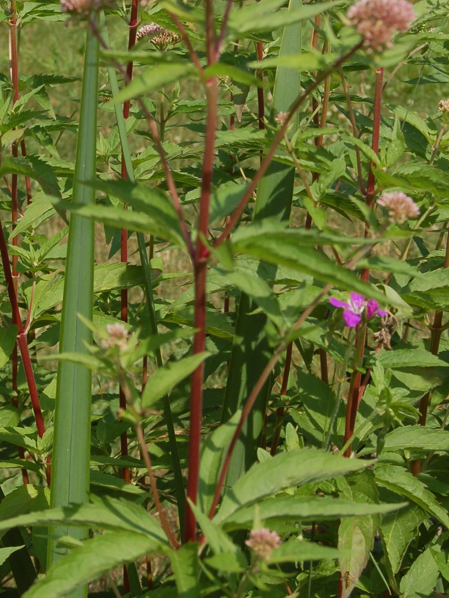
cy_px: 116
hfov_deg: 13.3
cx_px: 198
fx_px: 1920
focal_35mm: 111
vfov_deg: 17.6
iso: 200
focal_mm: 38
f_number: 9
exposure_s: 1/320
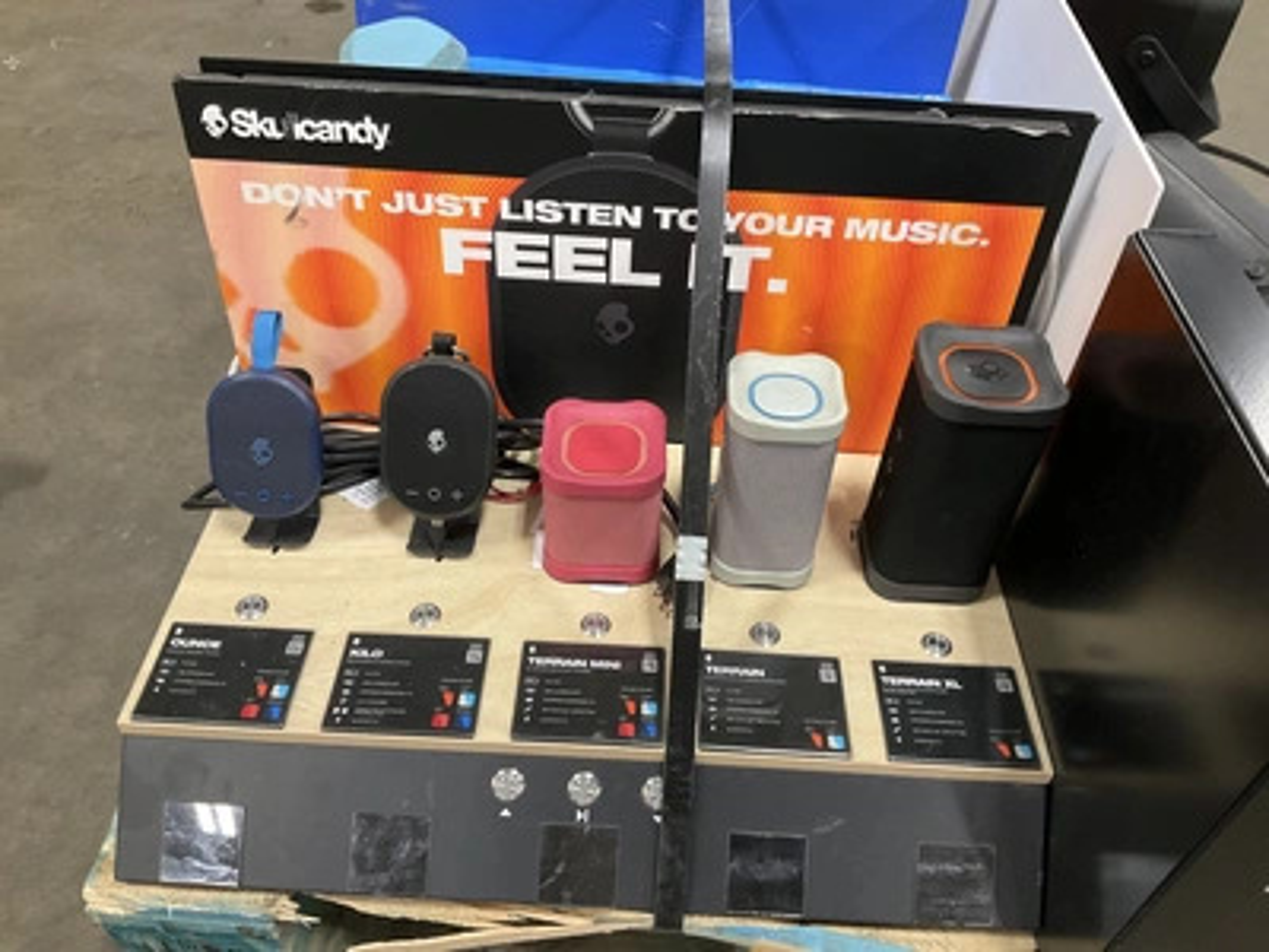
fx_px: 1063
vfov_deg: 48.2
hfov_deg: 61.7
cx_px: 634
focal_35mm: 29
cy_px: 476
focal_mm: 3
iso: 200
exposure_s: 1/40
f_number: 1.8
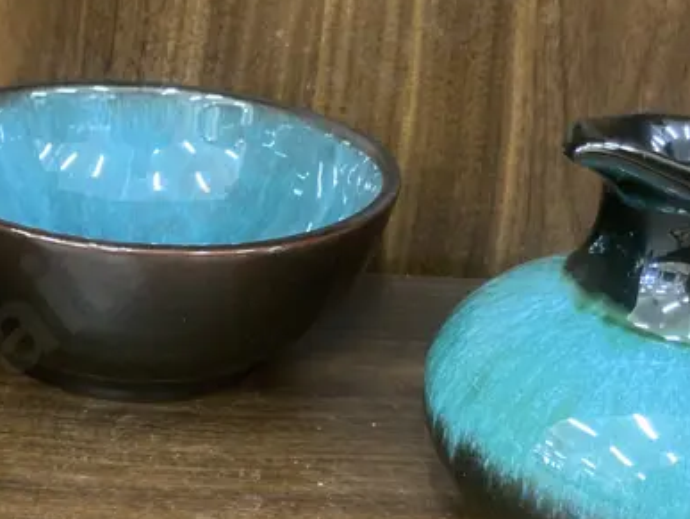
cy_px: 243
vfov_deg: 19.9
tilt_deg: -21.4
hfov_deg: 25.8
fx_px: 1476
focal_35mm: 74
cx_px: 139
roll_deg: -4.3
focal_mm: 3.99
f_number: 1.8
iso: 400
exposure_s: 1/25
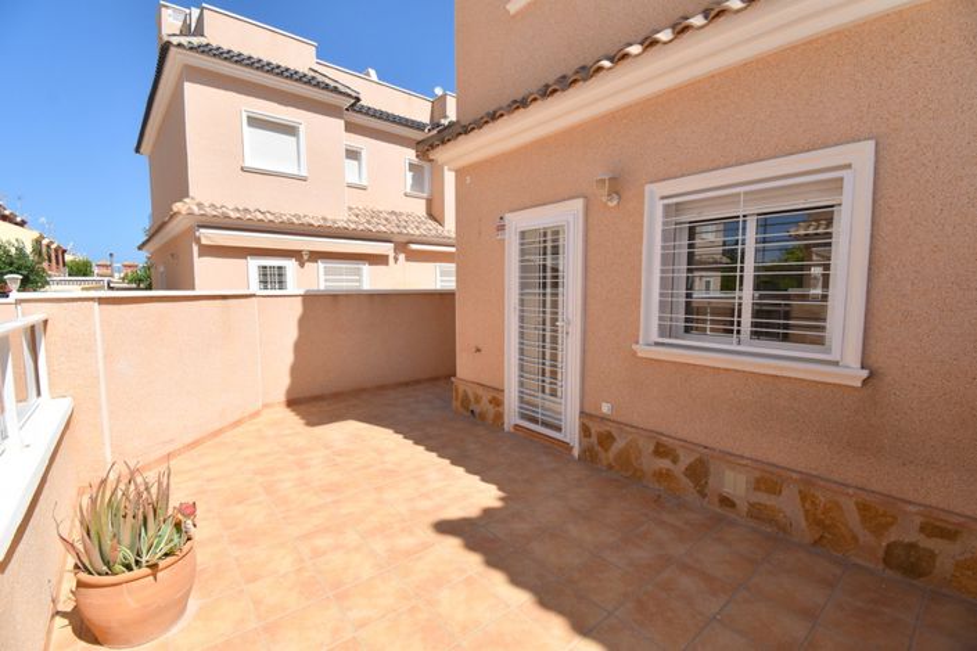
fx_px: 407
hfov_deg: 100.4
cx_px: 488
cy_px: 326
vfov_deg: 77.3
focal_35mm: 15
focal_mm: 10
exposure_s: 1/320
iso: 100
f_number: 9
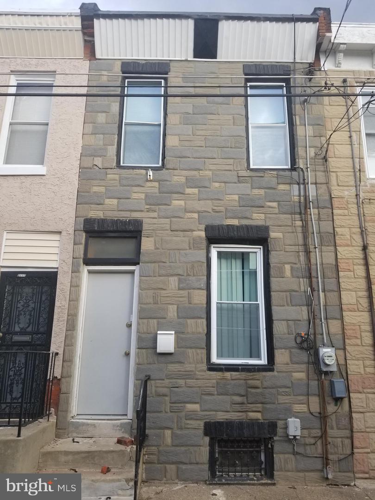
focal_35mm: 26
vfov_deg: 67.3
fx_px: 376
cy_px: 250
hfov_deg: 53.1
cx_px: 188
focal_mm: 4.25
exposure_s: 1/614
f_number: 1.7
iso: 50
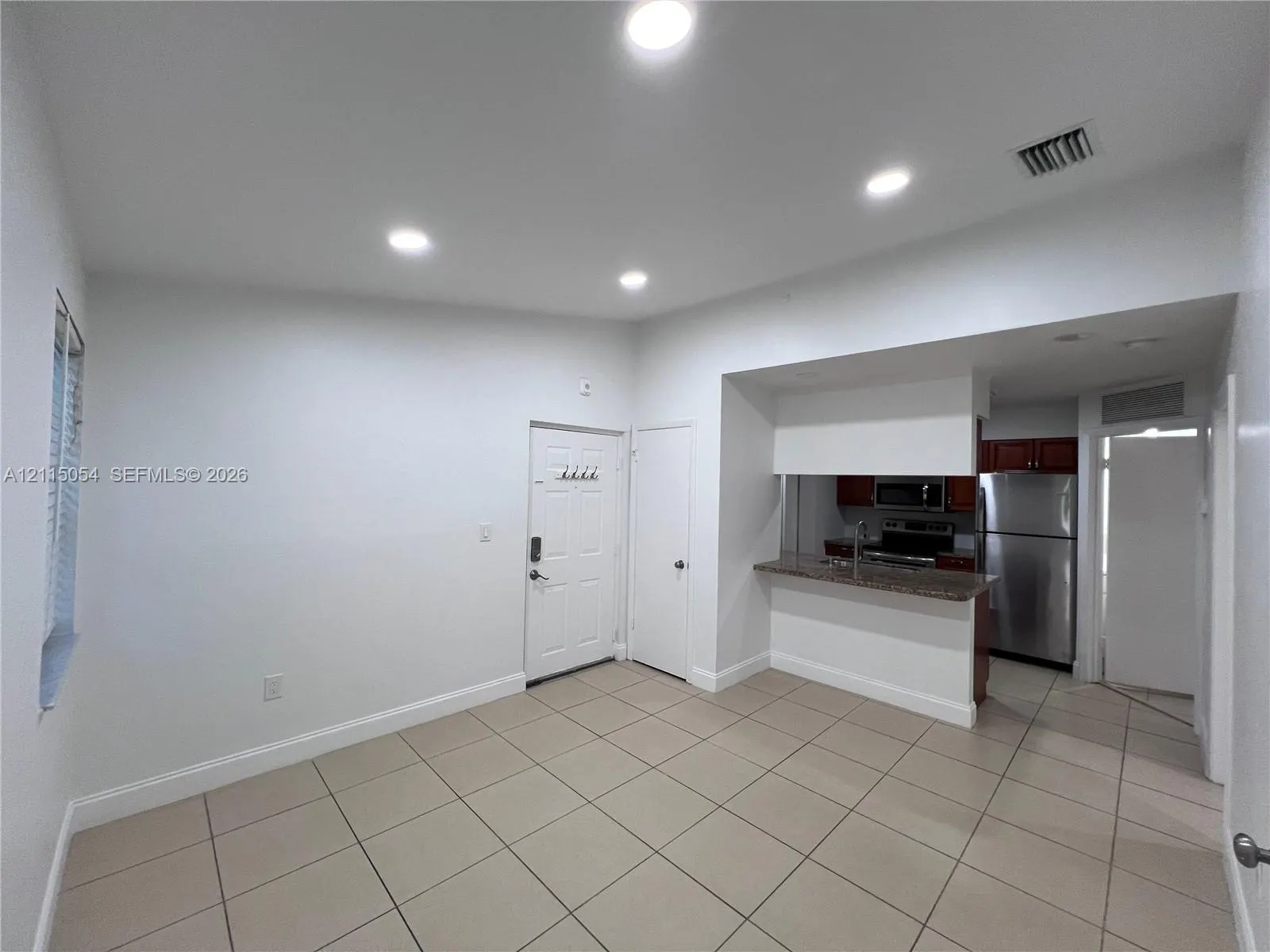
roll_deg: -1.4
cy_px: 476
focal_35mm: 13
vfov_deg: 89.9
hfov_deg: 106.2
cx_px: 635
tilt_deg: +0.9
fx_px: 477
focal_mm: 1.57
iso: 160
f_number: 1.8
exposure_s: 1/120
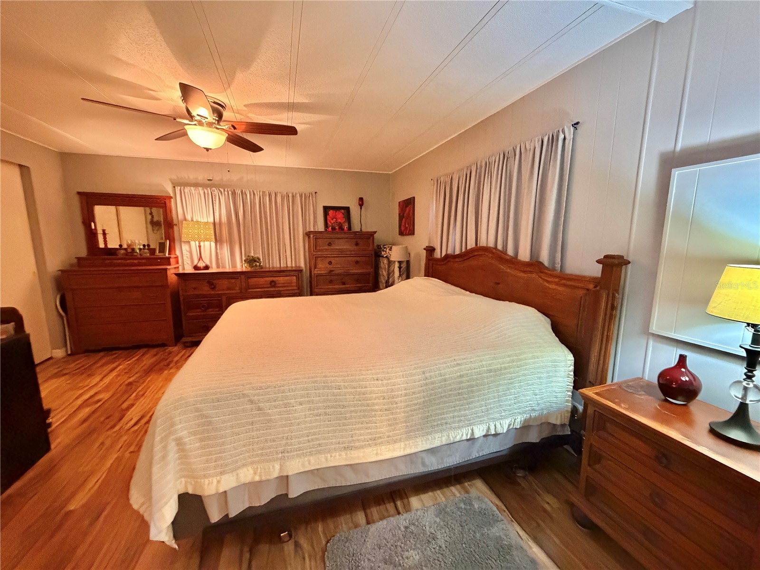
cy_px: 285
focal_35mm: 14
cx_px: 380
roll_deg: +0.2
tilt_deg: -9.5
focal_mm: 2.22
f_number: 2.2
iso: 1000
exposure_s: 1/60
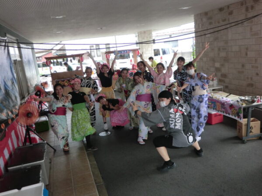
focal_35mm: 31
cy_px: 98
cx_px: 131
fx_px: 235
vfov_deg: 45.4
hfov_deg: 58.4
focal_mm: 5.64
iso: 80
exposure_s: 1/60
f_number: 2.9
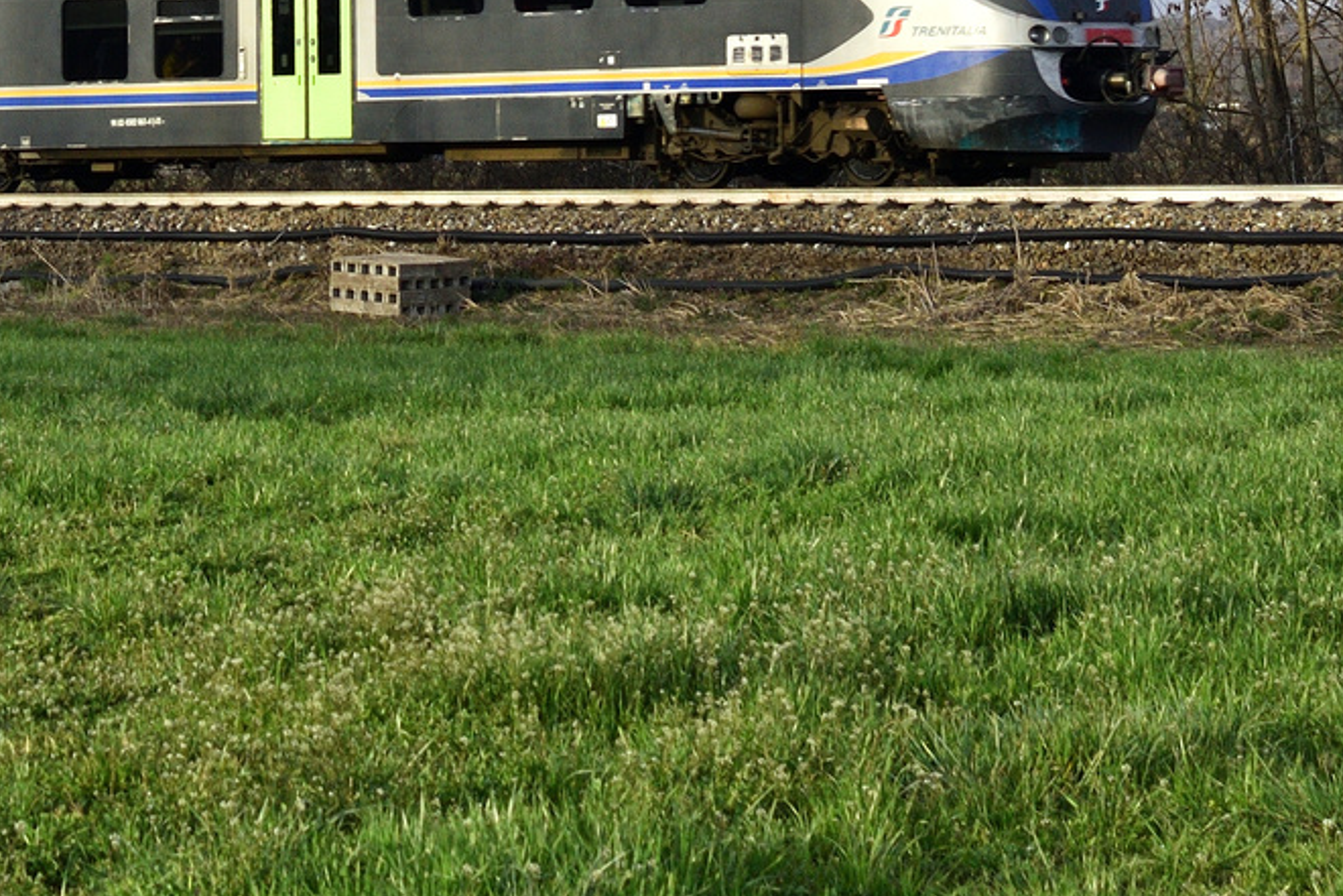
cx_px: 12
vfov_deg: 8.8
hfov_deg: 13.3
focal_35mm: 152
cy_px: -351
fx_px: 5688
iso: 400
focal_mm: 35
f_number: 6.3
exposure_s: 1/640
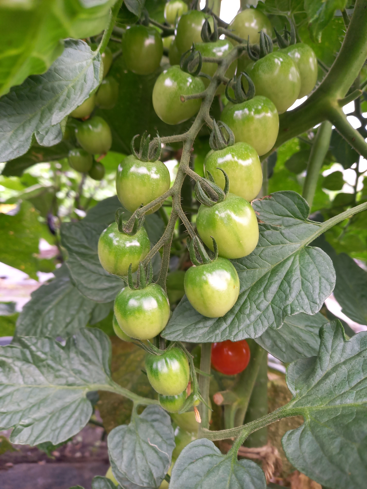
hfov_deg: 54.9
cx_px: 184
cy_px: 244
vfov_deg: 69.4
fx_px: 353
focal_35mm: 25
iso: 100
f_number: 1.8
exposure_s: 1/50
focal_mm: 4.65
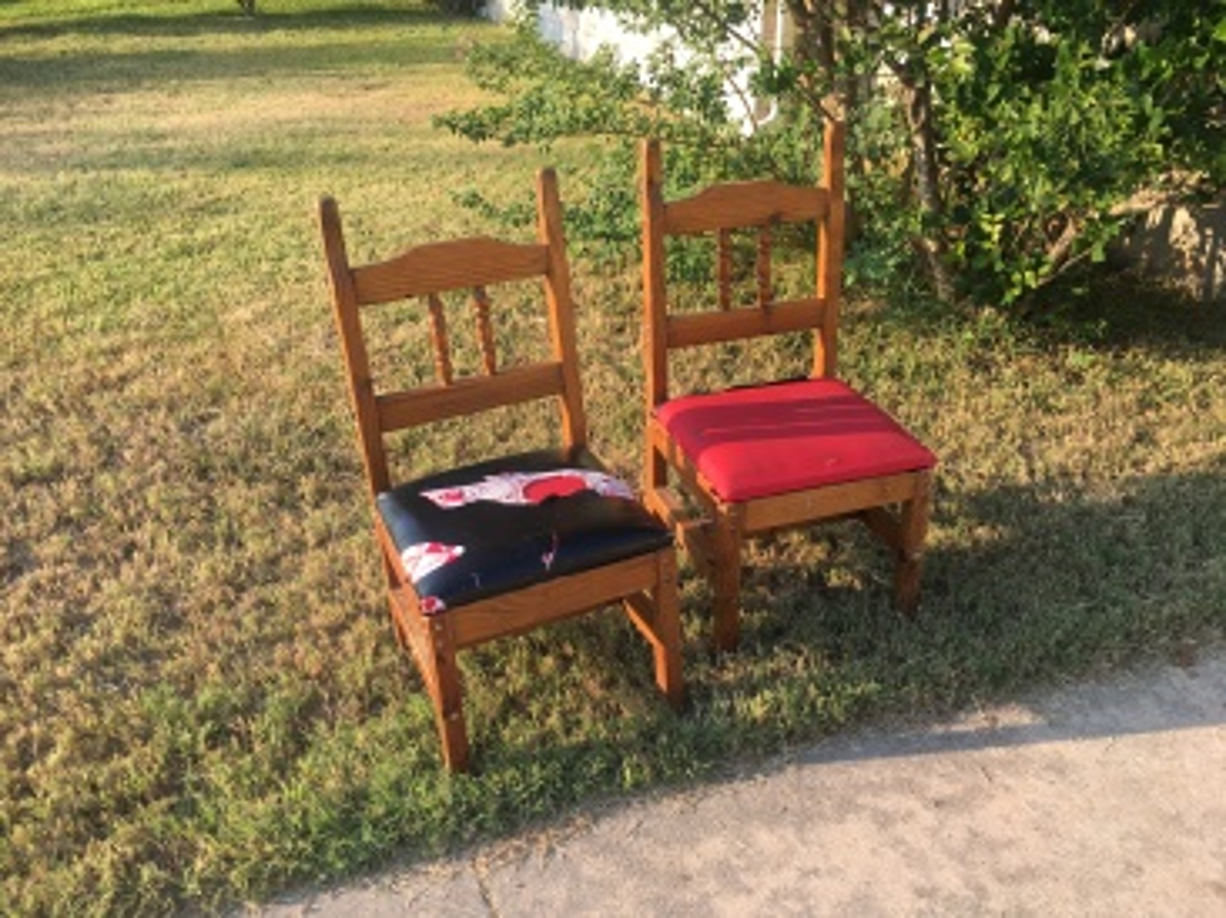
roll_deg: +0.4
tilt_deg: -27.3
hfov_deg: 61.7
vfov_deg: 48.2
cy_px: 459
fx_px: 1026
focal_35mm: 29
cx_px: 613
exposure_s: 1/273
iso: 25
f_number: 2.2
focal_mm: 4.15
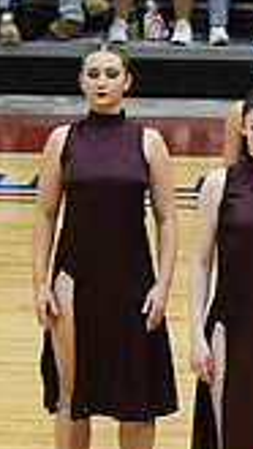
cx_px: 735
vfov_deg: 5.6
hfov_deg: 3.1
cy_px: 233
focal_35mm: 386
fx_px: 4597
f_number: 3.5
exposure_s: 1/400
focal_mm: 70
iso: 4000
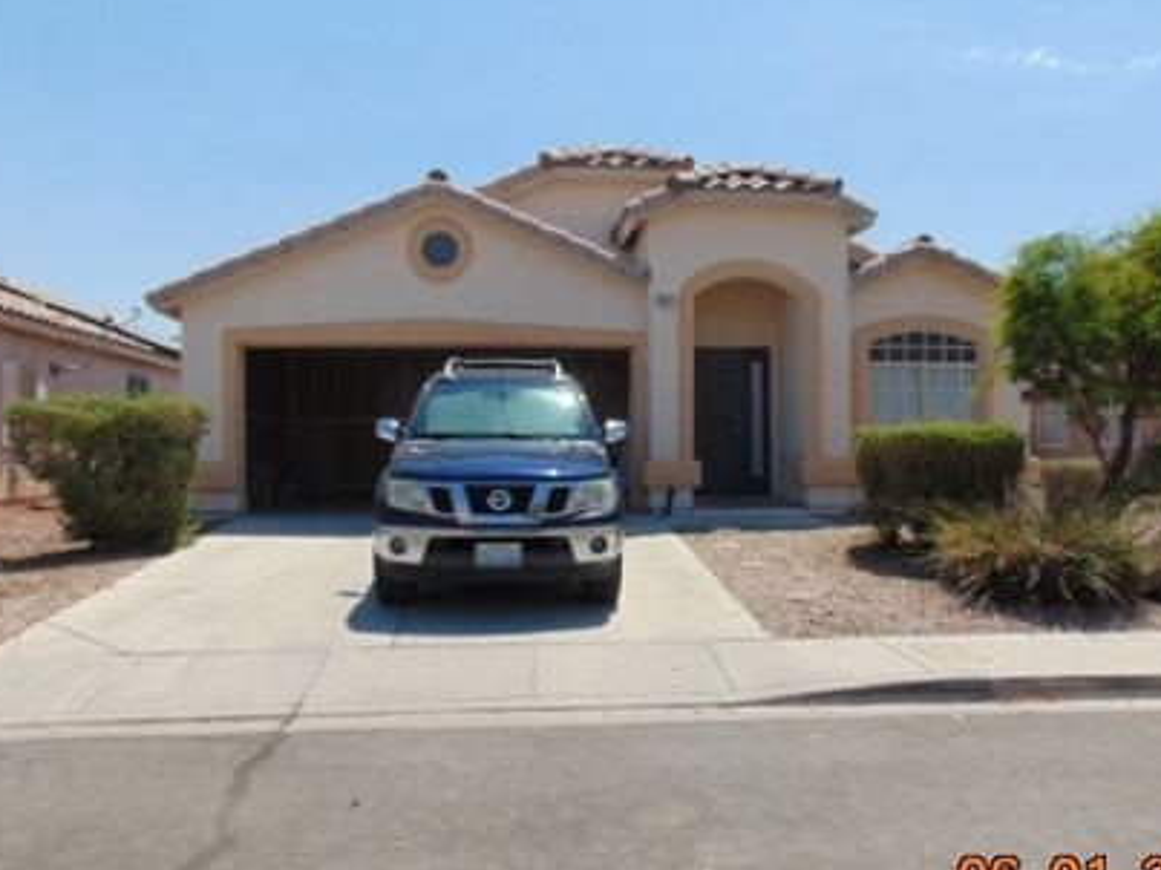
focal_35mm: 31
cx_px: 631
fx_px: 1039
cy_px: 448
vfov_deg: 45.4
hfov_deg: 58.3
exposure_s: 1/400
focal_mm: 4.5
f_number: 7.7
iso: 80
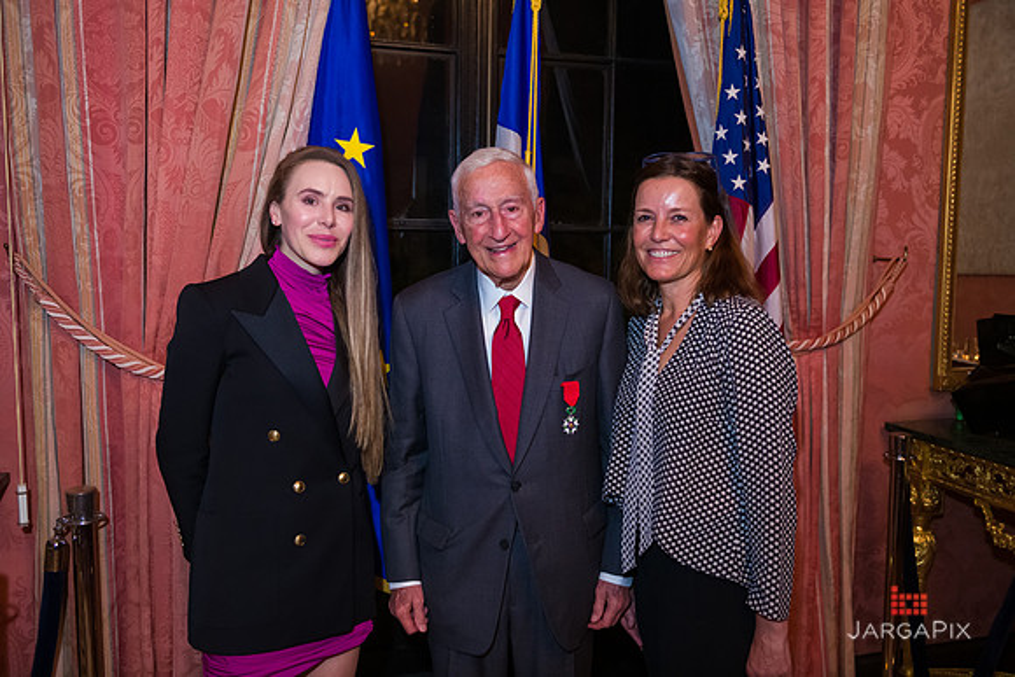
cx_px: 508
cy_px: 338
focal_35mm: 32
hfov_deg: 58.7
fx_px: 902
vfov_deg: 41.1
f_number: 3.2
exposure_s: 1/100
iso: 3200
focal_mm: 32
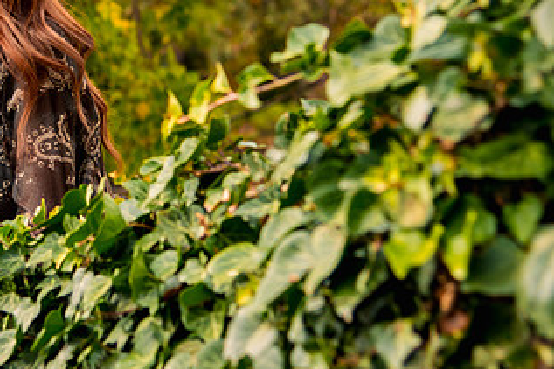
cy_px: 81
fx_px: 2568
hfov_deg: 12.3
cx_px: 97
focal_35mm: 167
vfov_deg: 8.2
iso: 200
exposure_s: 1/100
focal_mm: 55
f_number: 4
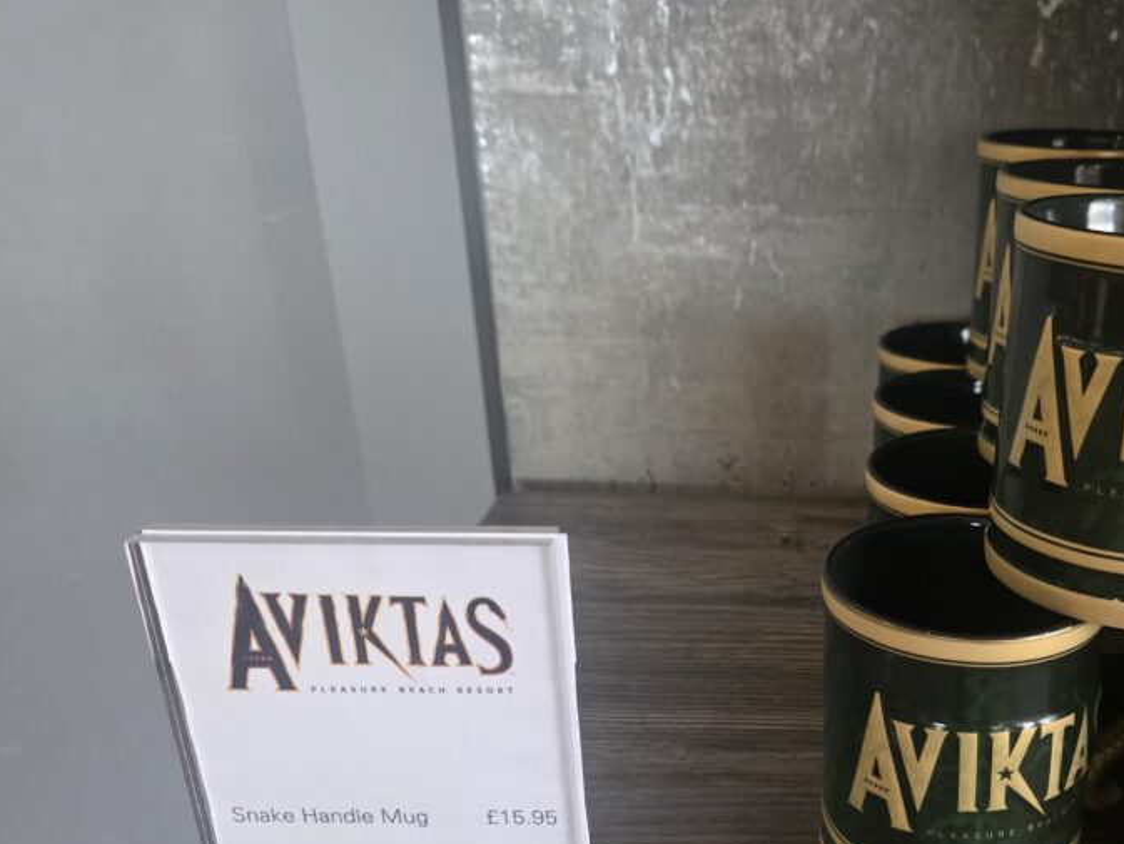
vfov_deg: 40.3
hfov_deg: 50.5
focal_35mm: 35
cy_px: 547
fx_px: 1137
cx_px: 837
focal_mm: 6.3
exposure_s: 1/100
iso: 640
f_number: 1.7
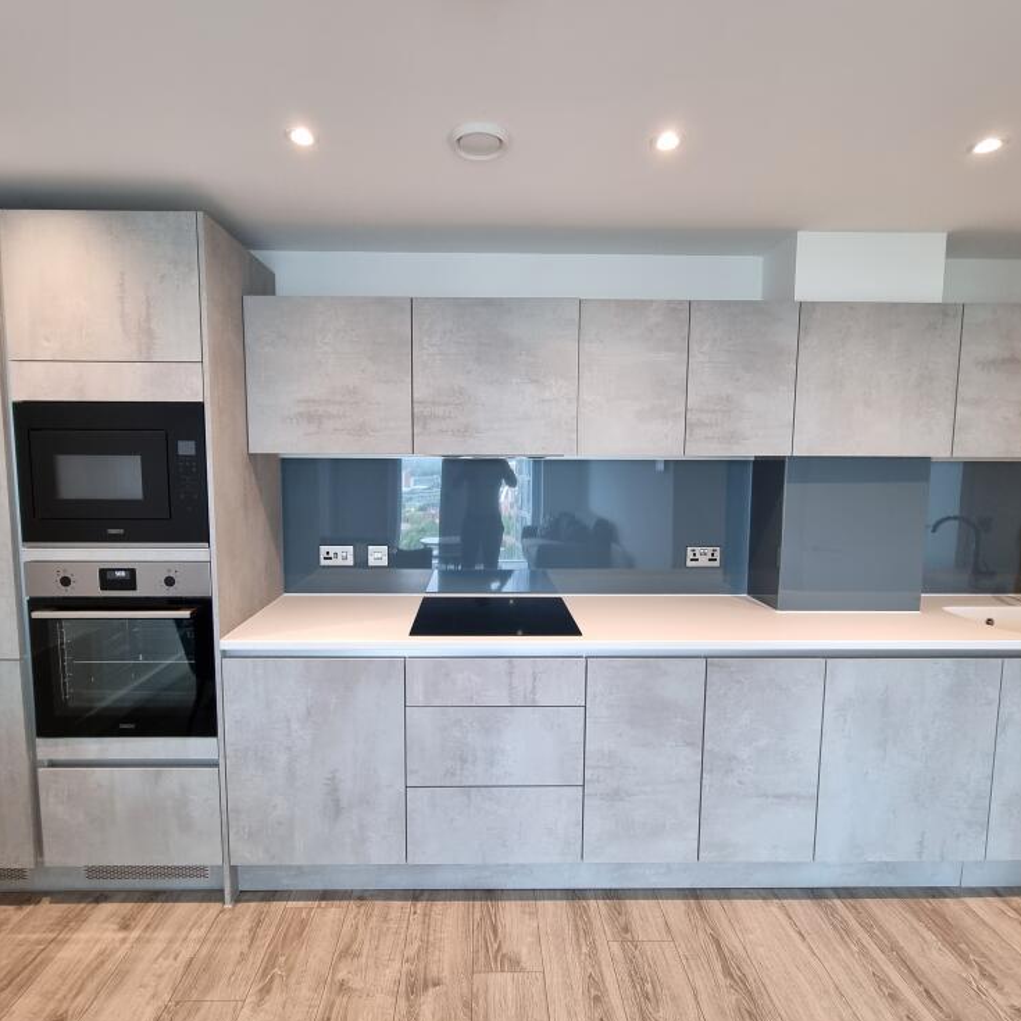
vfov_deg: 87.4
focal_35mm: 16
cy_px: 507
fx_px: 534
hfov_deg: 87.4
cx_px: 486
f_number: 2.2
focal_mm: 2.2
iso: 200
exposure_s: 1/50
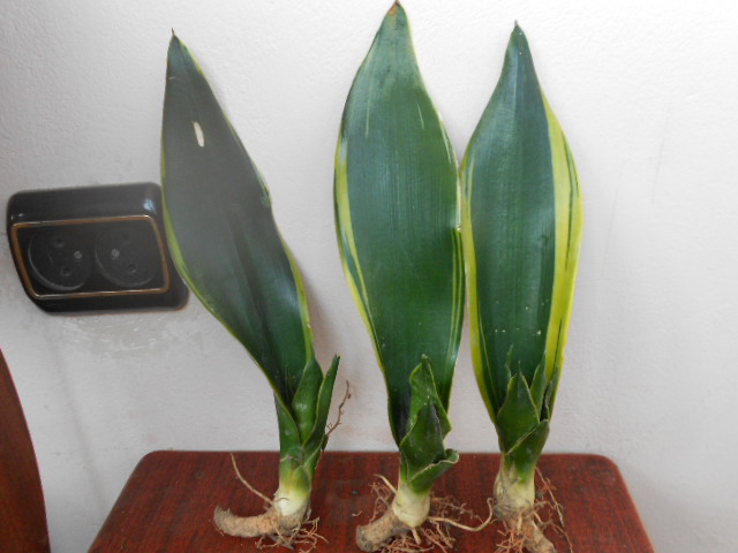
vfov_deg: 48.2
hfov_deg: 61.7
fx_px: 618
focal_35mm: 29
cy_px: 276
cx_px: 369
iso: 100
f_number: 3.4
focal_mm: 5.3
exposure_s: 1/30
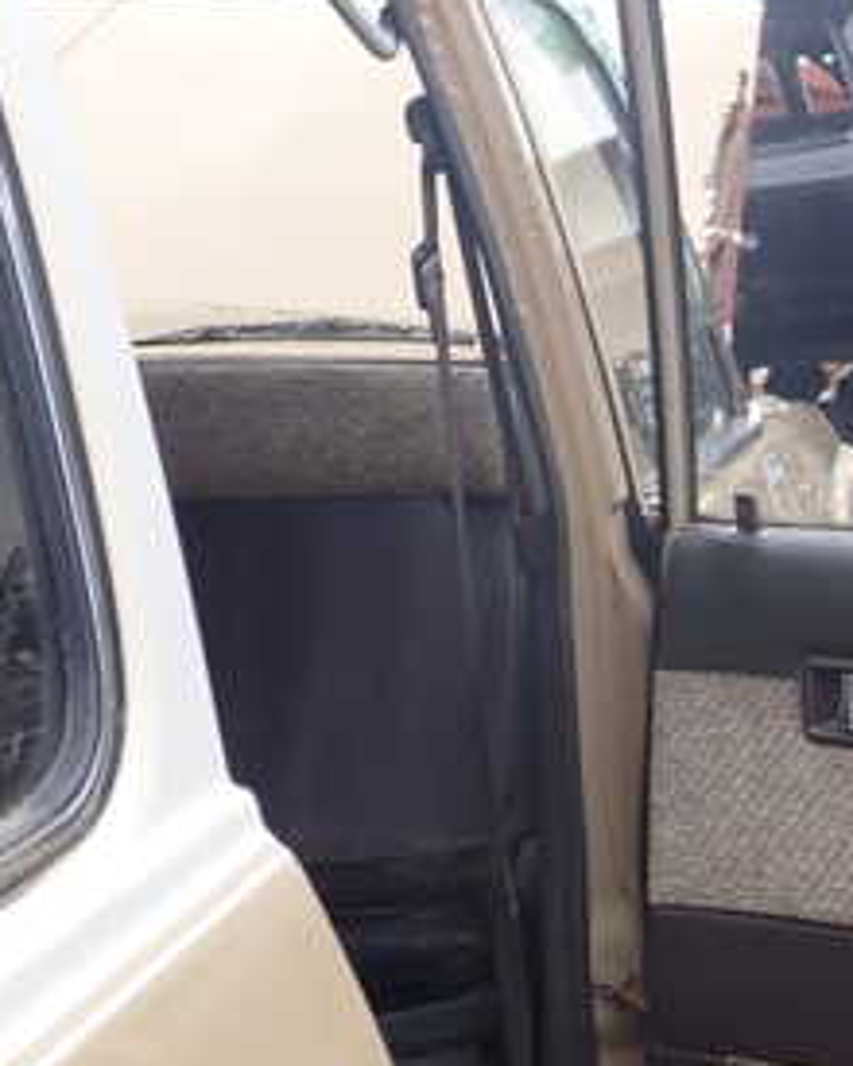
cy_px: 581
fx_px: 2020
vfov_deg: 29.6
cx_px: 1124
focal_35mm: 64
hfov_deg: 21.5
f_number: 3.2
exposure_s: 1/250
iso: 100
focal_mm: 5.4
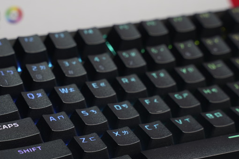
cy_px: 114
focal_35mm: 107
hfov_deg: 19.0
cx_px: 74
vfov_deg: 12.8
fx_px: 710
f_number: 7.1
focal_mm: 70
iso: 100
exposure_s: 1/2
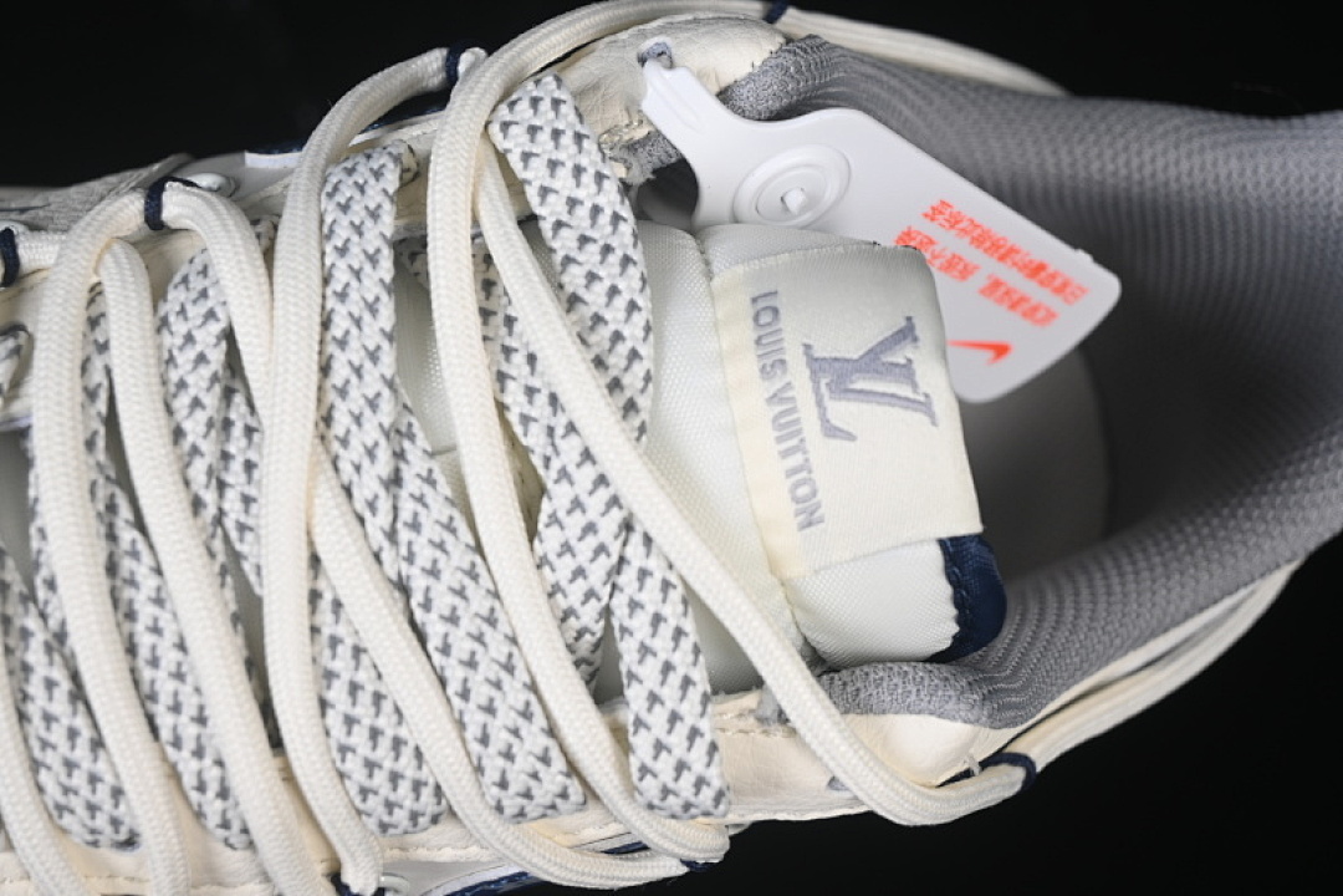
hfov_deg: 27.0
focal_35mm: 75
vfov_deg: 18.2
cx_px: 672
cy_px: 448
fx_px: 2798
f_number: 7.1
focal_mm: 50
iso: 160
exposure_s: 1/100
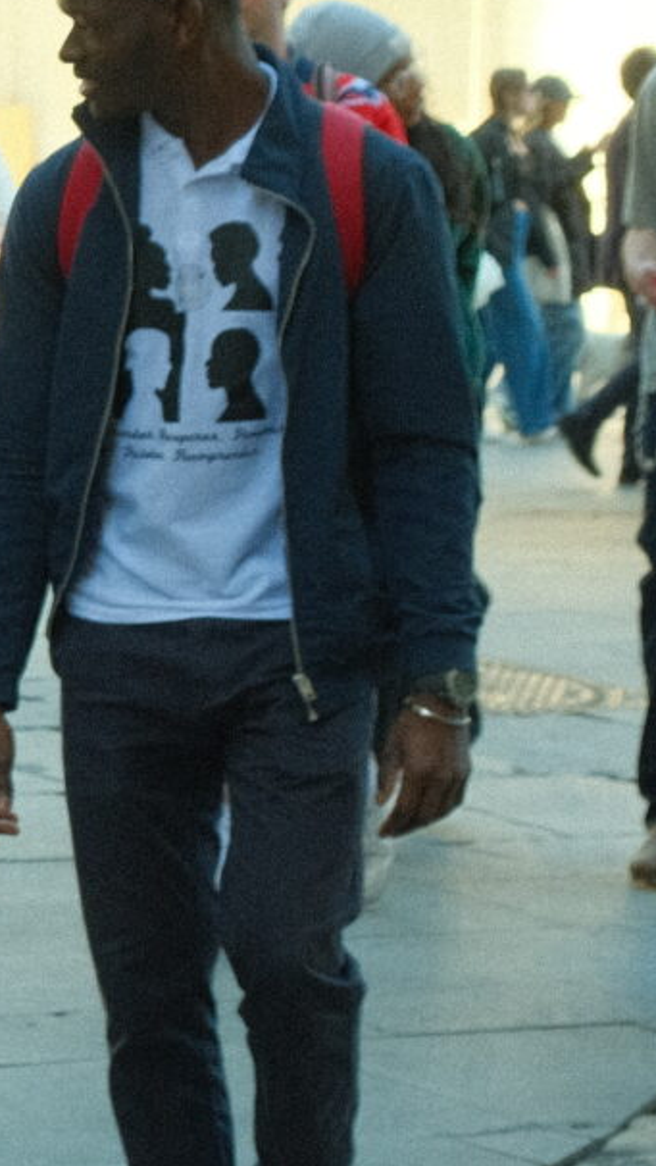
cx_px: -1406
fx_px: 4792
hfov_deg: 6.9
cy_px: 597
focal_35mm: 155
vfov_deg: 13.9
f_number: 5
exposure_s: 1/210
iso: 640
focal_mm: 23.3
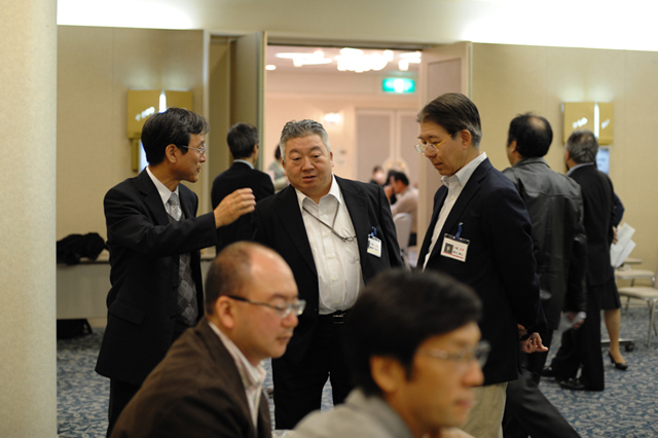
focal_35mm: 50
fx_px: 913
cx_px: 329
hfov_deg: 39.6
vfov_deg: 27.0
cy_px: 219
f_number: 2.8
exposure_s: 1/100
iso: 720
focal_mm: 50
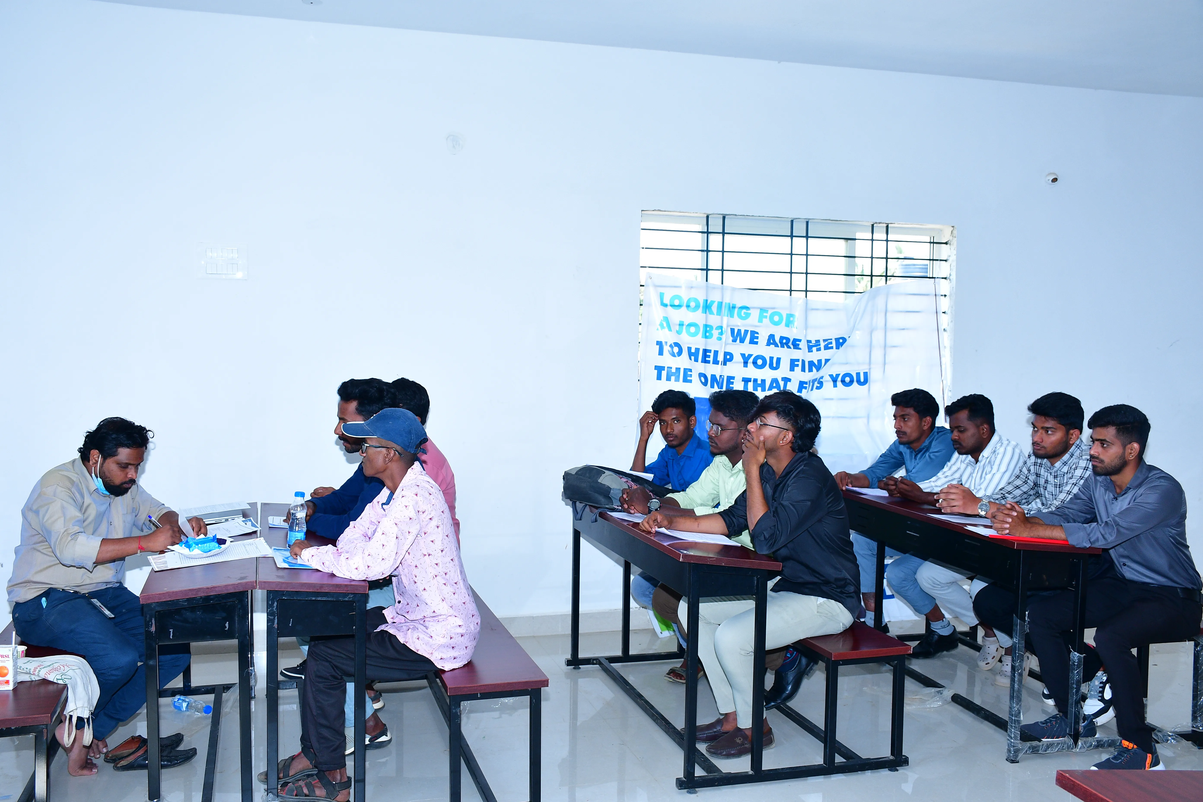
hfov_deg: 57.2
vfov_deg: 40.0
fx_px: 1103
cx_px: 602
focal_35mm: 33
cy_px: 401
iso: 500
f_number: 6.3
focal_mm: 22
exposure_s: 1/125
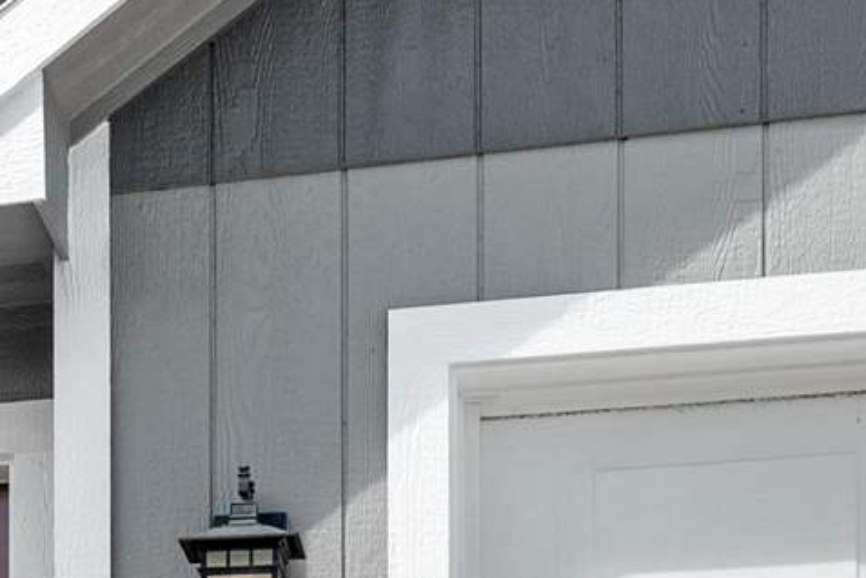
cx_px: -290
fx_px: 2478
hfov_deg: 18.3
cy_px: 1041
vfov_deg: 12.2
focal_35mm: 103
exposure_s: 1/320
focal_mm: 16
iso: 100
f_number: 8
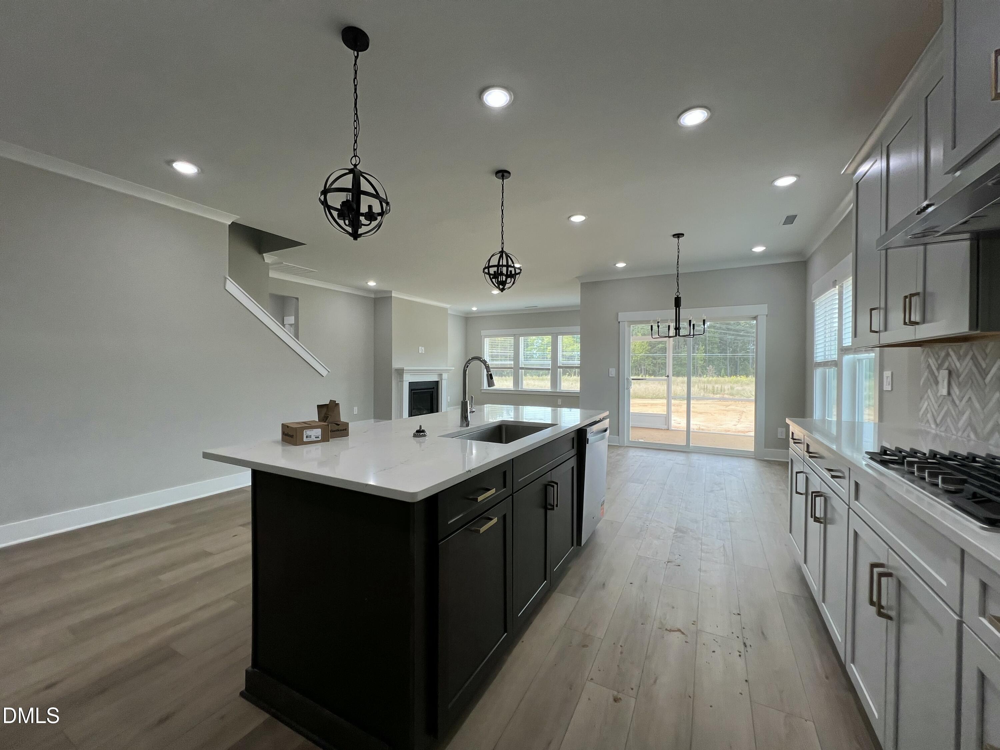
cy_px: 375
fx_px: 376
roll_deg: -0.8
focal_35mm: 13
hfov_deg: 106.2
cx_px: 500
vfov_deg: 89.9
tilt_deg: -1.1
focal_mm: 1.57
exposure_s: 1/120
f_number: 1.8
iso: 50
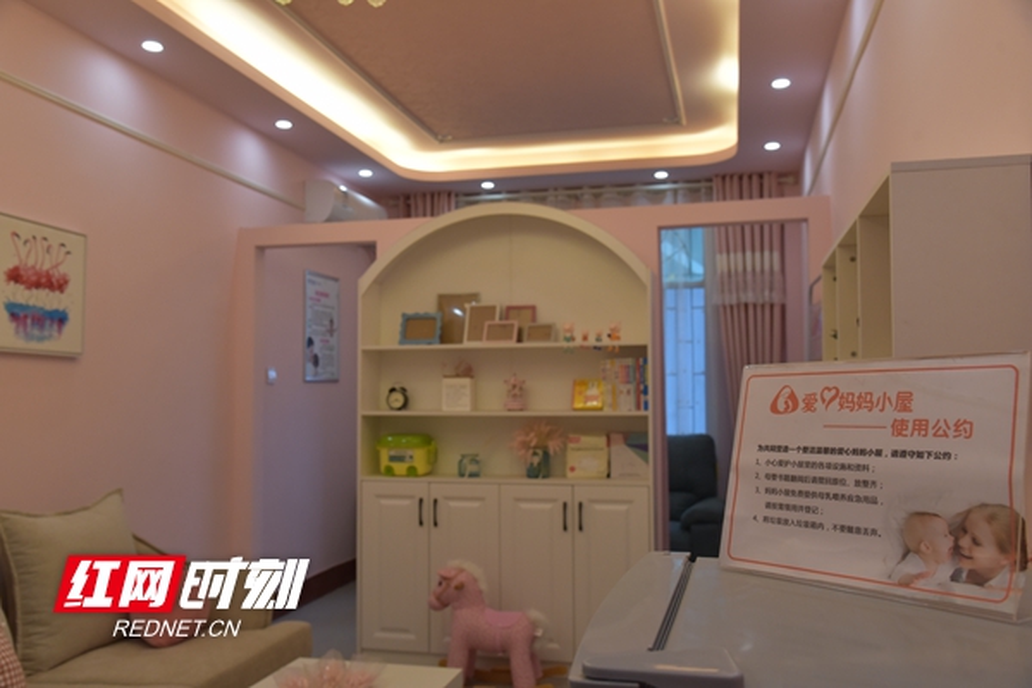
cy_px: 344
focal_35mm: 32
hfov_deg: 58.7
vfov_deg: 41.1
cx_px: 516
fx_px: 917
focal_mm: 32
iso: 2000
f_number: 5.6
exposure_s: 1/125
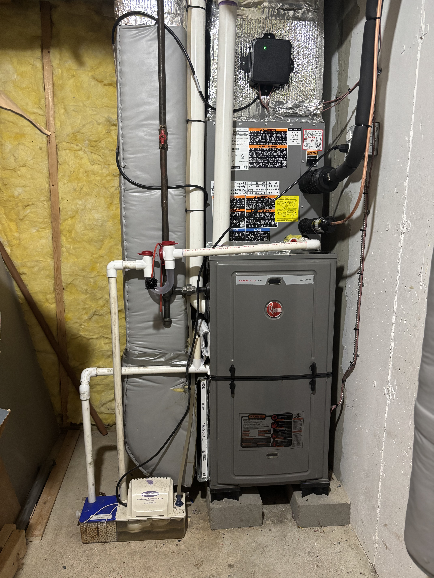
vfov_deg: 67.3
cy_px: 289
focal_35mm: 26
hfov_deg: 53.1
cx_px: 217
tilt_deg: -10.6
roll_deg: -1.3
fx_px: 435
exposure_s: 1/60
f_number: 1.6
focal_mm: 5.96
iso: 500
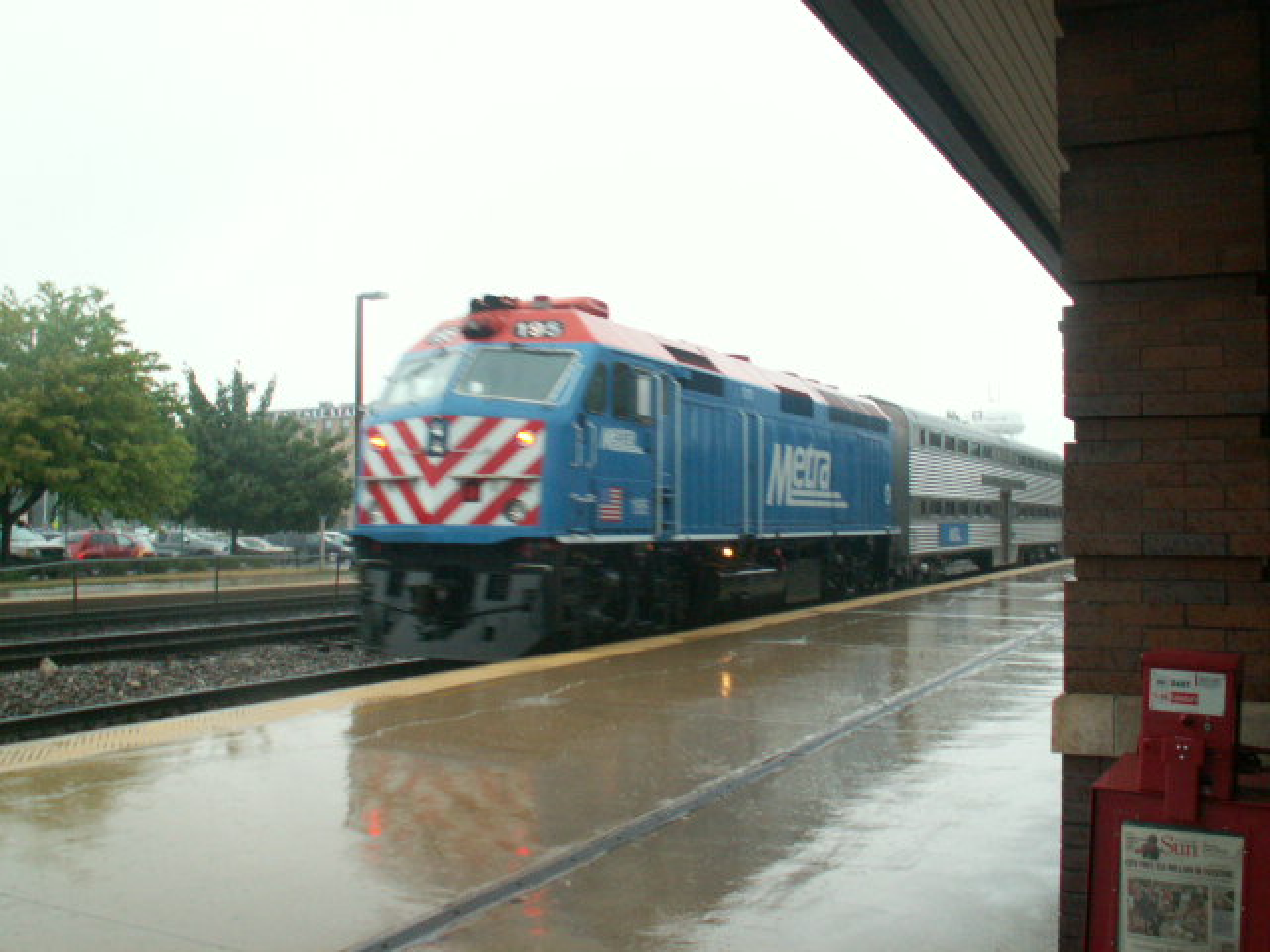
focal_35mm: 35
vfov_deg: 40.7
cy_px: 476
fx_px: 1284
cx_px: 635
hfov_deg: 52.6
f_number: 2.8
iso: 100
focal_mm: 5.86
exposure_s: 1/40
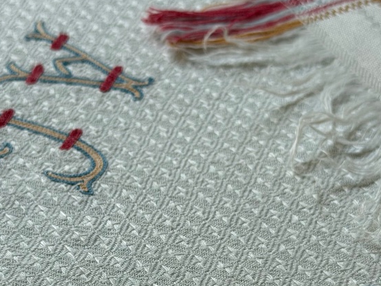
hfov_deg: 18.9
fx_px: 1144
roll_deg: -0.3
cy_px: 260
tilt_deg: -42.4
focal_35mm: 104
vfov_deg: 14.1
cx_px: 154
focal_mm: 6.76
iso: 50
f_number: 1.78
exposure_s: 1/212
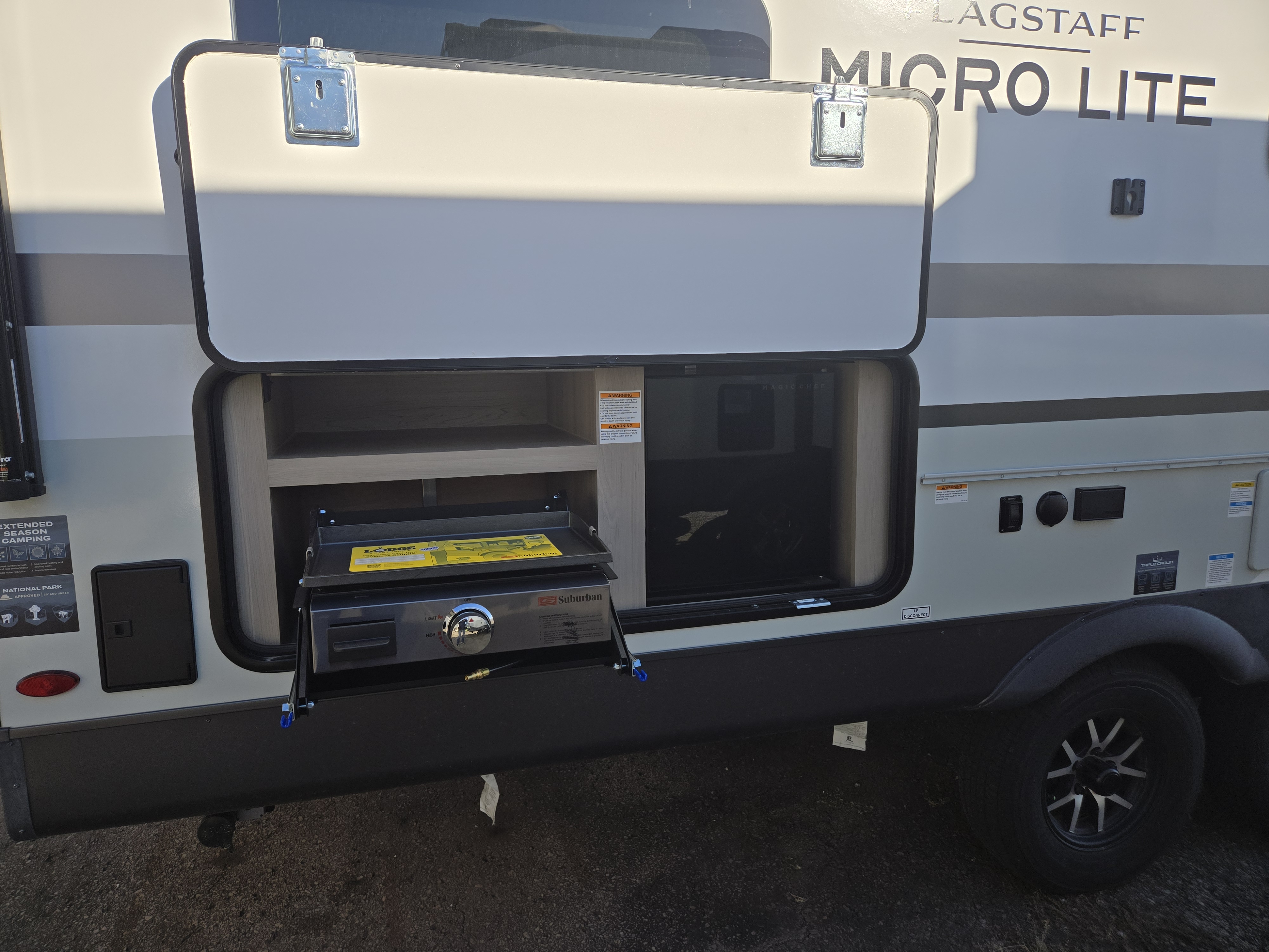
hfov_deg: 73.9
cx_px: 634
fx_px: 843
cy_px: 476
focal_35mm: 23
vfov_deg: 58.9
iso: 25
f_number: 1.8
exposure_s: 1/1989
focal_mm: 5.4
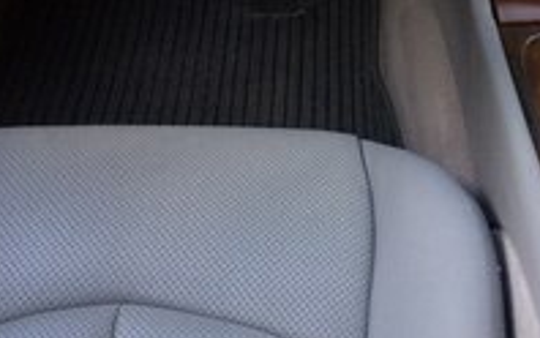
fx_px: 1134
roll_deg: -0.2
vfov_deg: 14.9
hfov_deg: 26.5
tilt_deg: -24.7
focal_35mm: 77
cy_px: -264
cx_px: 401
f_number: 2.2
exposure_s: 1/33
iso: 64
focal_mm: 4.15
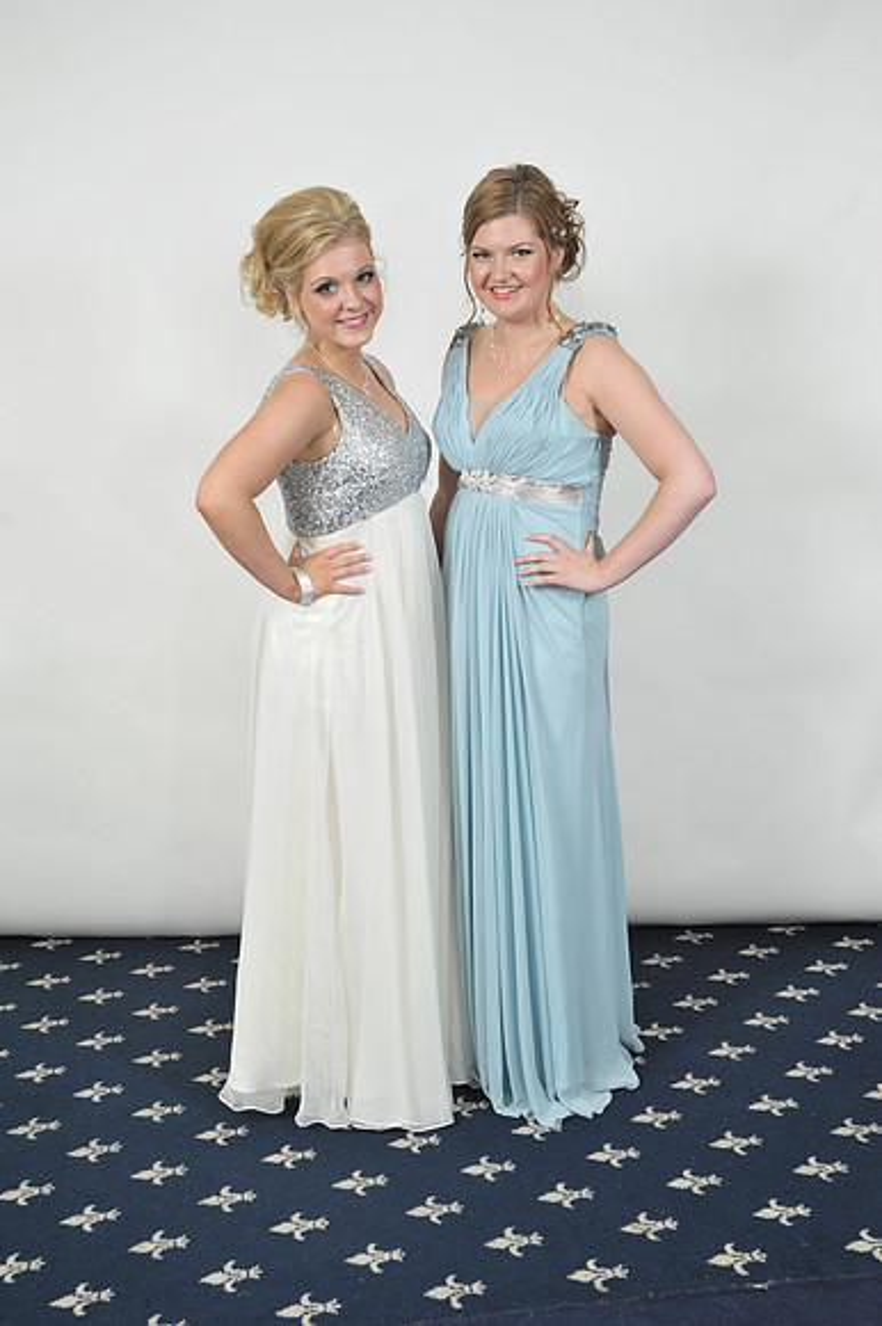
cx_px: 441
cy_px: 663
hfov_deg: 28.0
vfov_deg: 41.1
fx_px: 1766
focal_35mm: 48
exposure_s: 1/160
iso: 1000
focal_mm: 48
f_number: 7.1
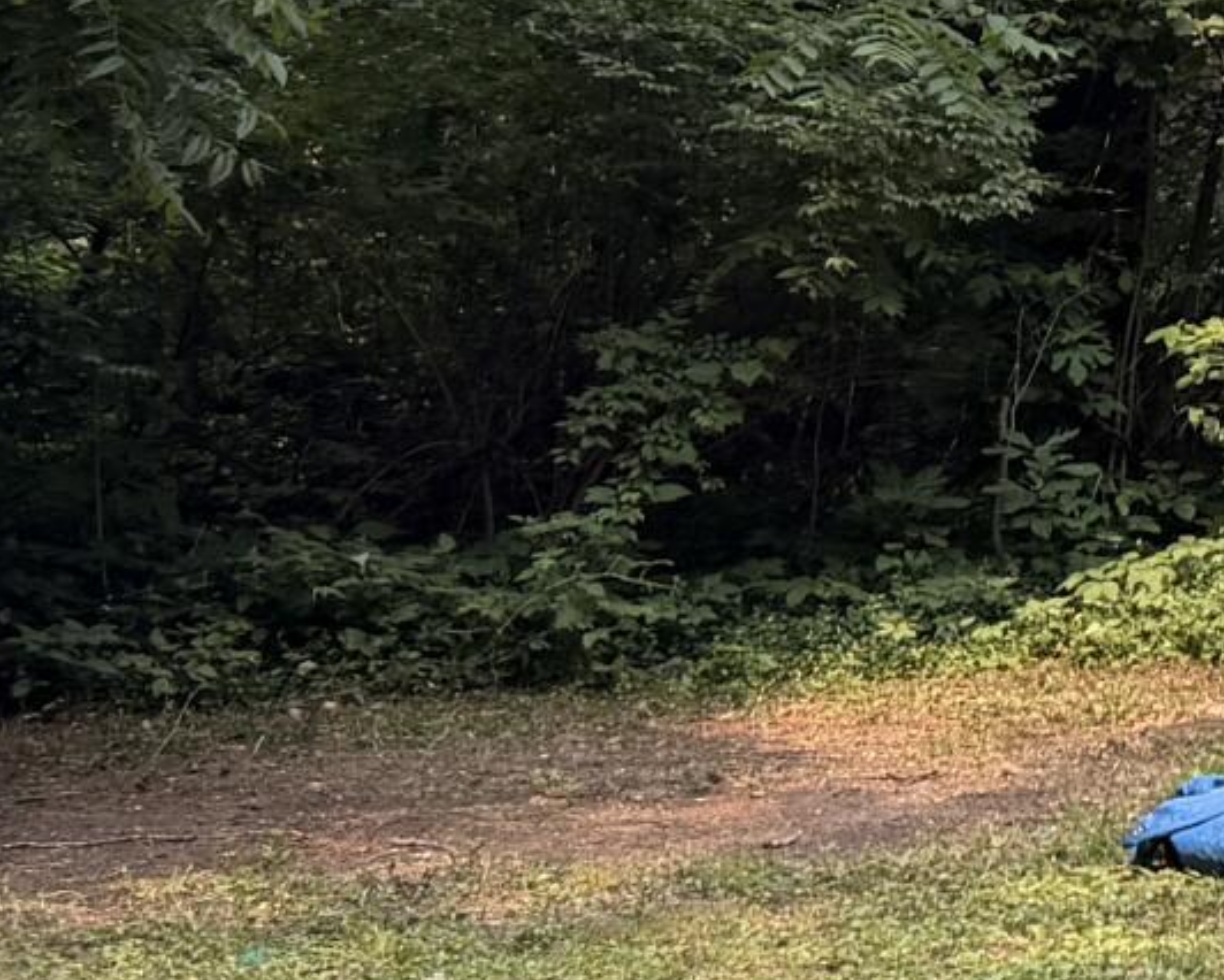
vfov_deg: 11.3
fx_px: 4784
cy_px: -449
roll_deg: +0.4
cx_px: 3281
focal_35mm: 132
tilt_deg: +7.8
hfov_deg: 11.2
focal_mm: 6.76
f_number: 1.78
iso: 100
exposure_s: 1/772
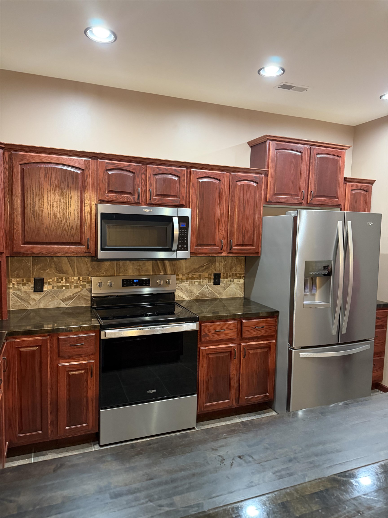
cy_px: 259
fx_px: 359
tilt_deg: -3.8
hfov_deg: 56.8
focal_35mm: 24
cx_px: 194
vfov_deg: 71.6
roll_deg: -1.6
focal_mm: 6.76
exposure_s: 1/60
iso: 640
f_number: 1.78
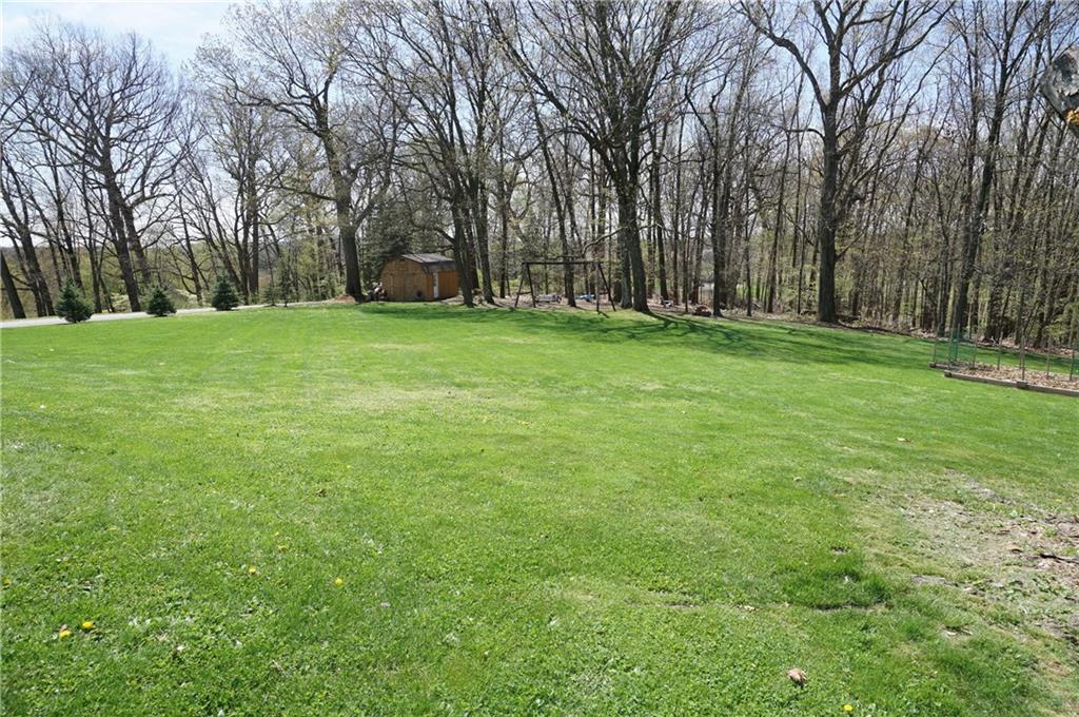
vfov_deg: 53.0
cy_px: 358
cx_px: 540
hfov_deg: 73.8
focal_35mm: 24
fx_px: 718
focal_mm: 16
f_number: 9
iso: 100
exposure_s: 1/100
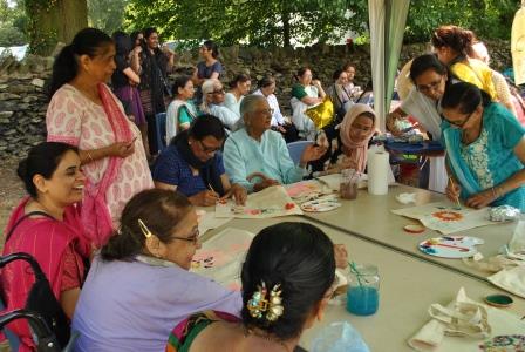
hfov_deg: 53.1
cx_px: 262
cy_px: 176
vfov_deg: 37.0
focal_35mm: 36
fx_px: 526
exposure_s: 1/100
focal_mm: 24
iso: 200
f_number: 5.6
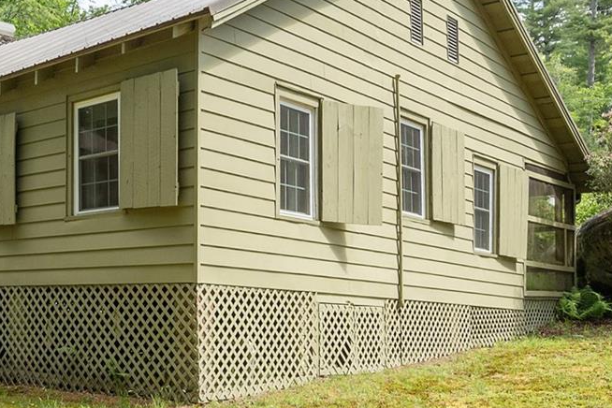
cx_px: 40
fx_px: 799
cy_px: 142
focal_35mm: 47
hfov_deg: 38.5
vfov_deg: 28.5
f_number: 7.1
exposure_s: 1/320
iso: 250
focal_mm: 15
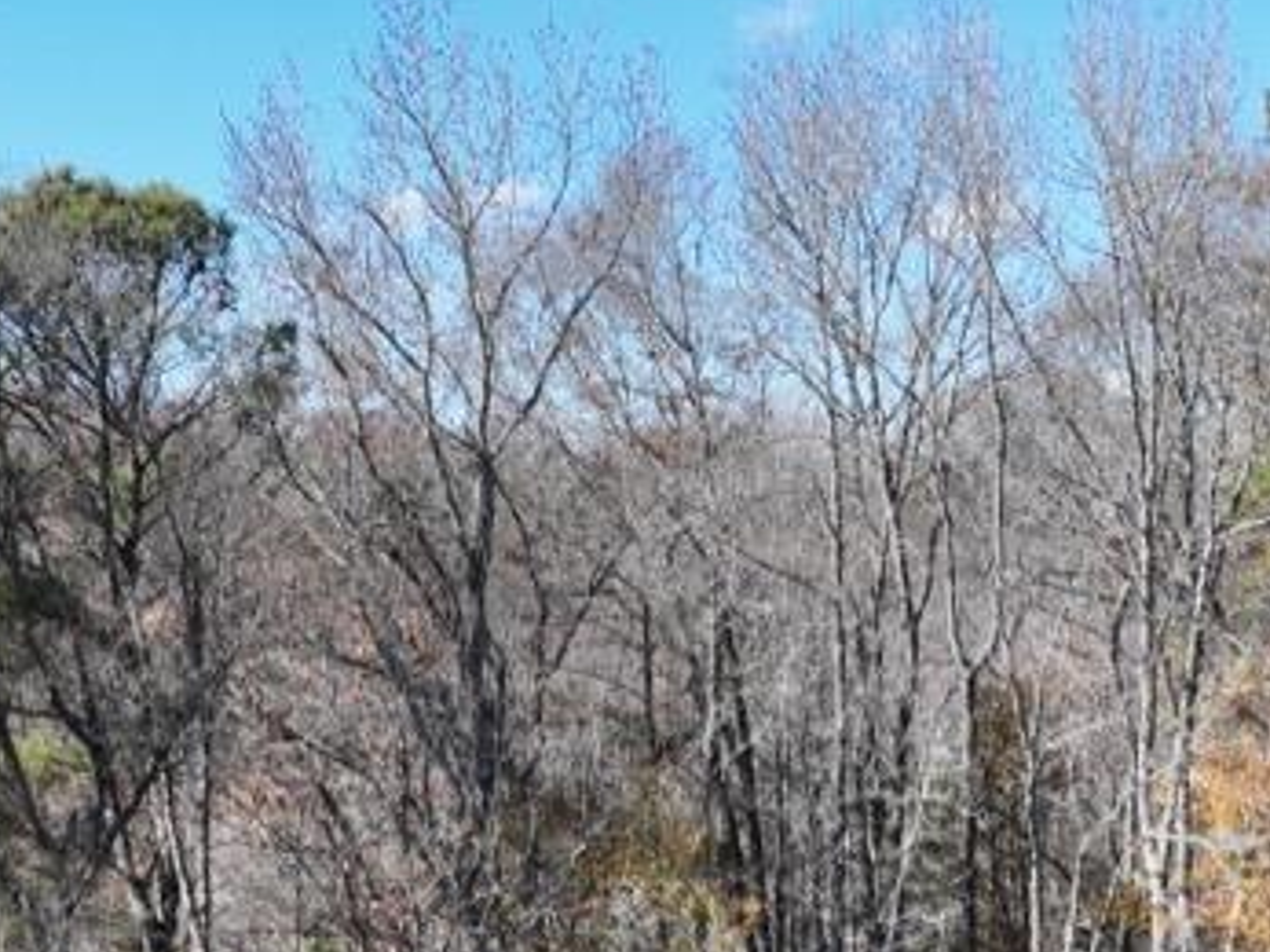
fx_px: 3044
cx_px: 919
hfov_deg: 23.4
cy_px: 1236
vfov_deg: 16.8
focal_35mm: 83
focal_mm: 12.29
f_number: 2.8
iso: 130
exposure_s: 1/120
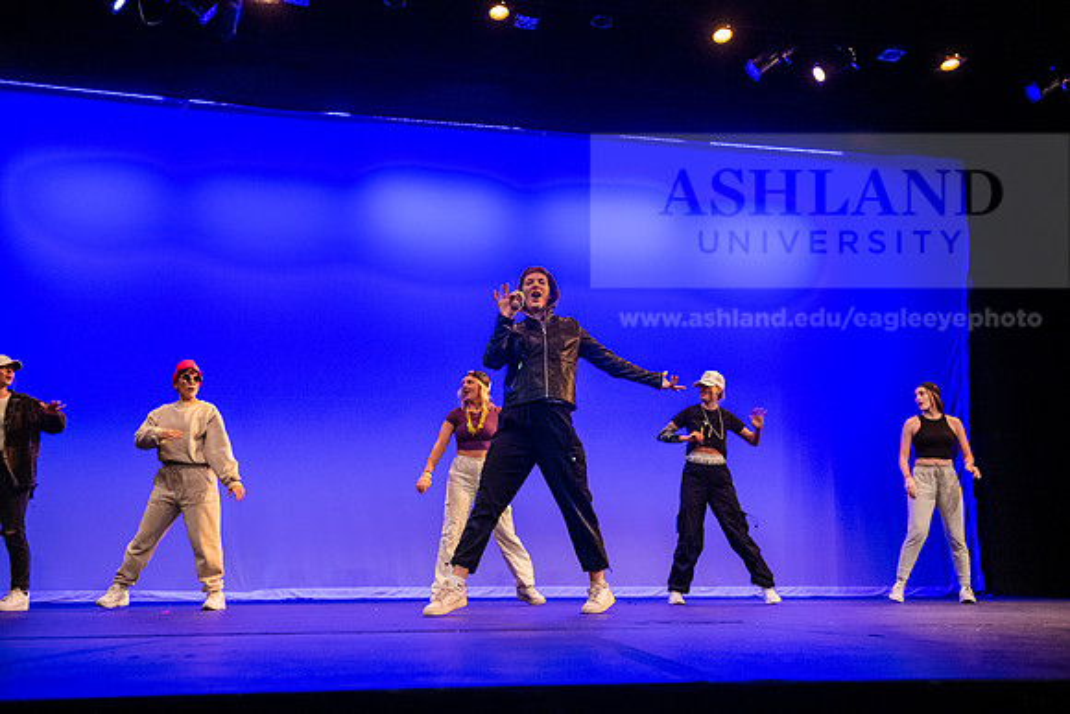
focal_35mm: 38
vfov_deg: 35.1
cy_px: 357
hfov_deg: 50.7
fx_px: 1130
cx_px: 535
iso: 4000
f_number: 3.5
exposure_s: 1/320
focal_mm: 38
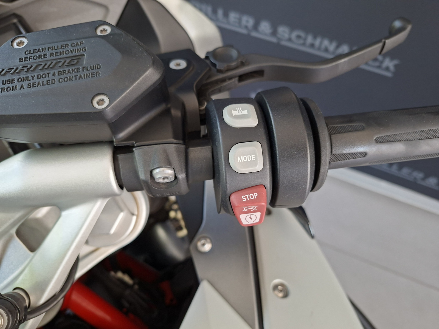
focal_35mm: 23
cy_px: 164
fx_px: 292
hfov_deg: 73.9
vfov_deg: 58.9
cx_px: 220
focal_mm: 5.54
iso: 320
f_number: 1.8
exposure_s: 1/120
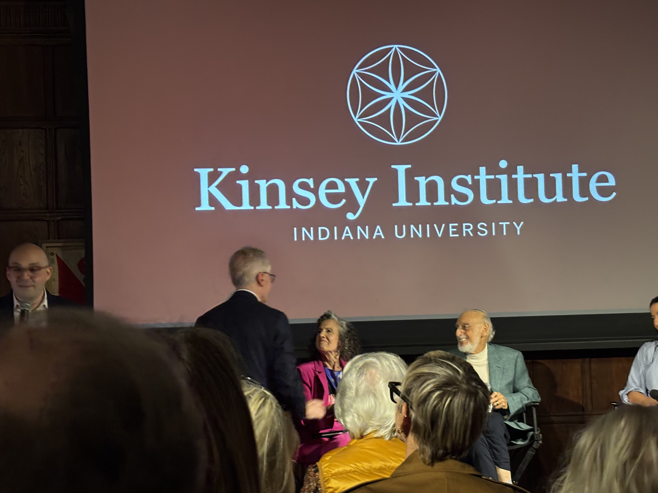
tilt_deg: +2.6
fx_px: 1178
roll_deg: +2.1
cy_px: 285
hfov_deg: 31.2
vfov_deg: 23.6
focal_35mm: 62
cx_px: 370
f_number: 1.6
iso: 320
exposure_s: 1/24
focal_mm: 5.96
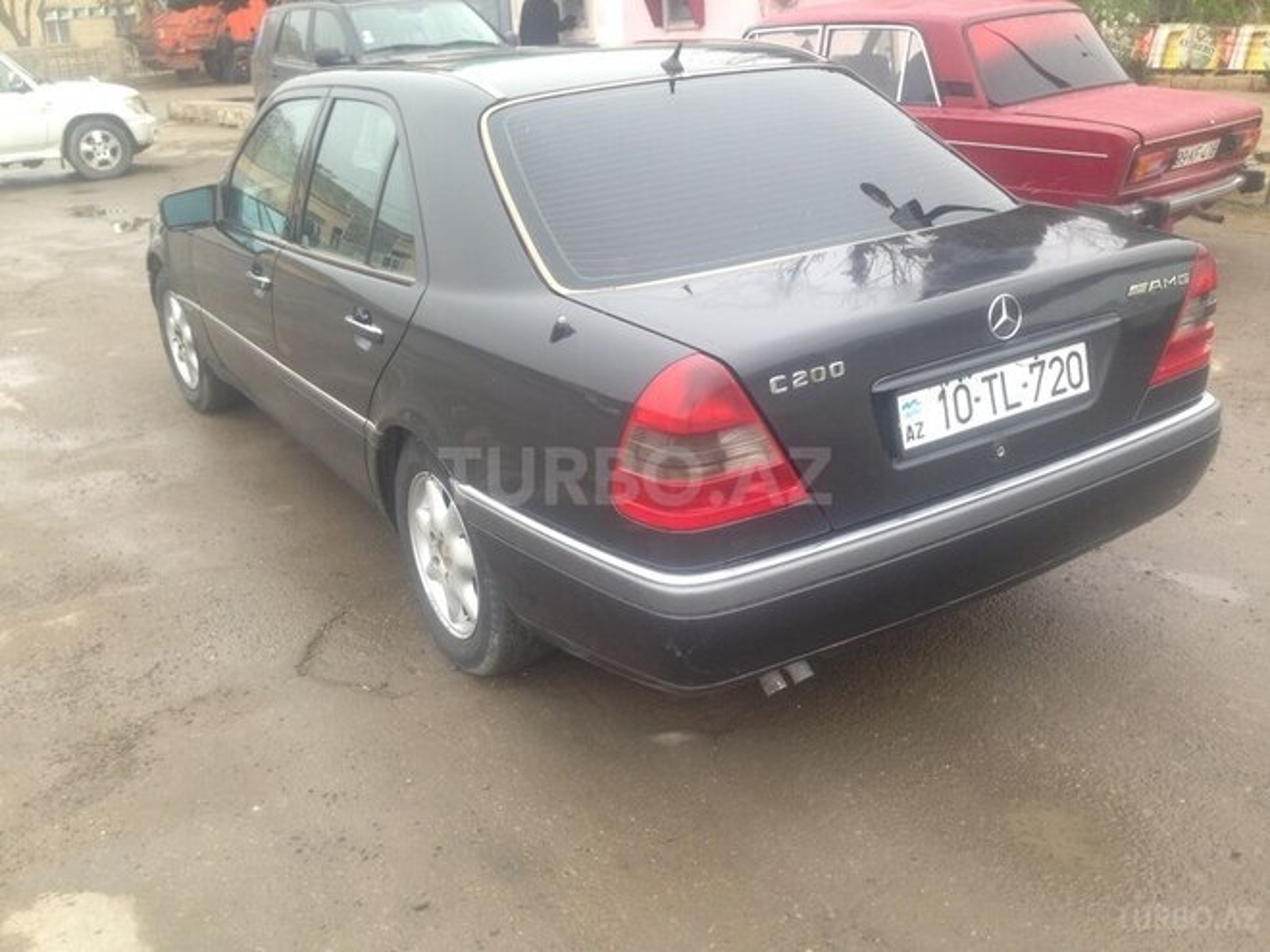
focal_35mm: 33
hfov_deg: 55.4
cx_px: 635
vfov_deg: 42.9
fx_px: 1211
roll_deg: +3.2
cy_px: 476
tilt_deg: -21.2
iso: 50
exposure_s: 1/120
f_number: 2.4
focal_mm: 4.12
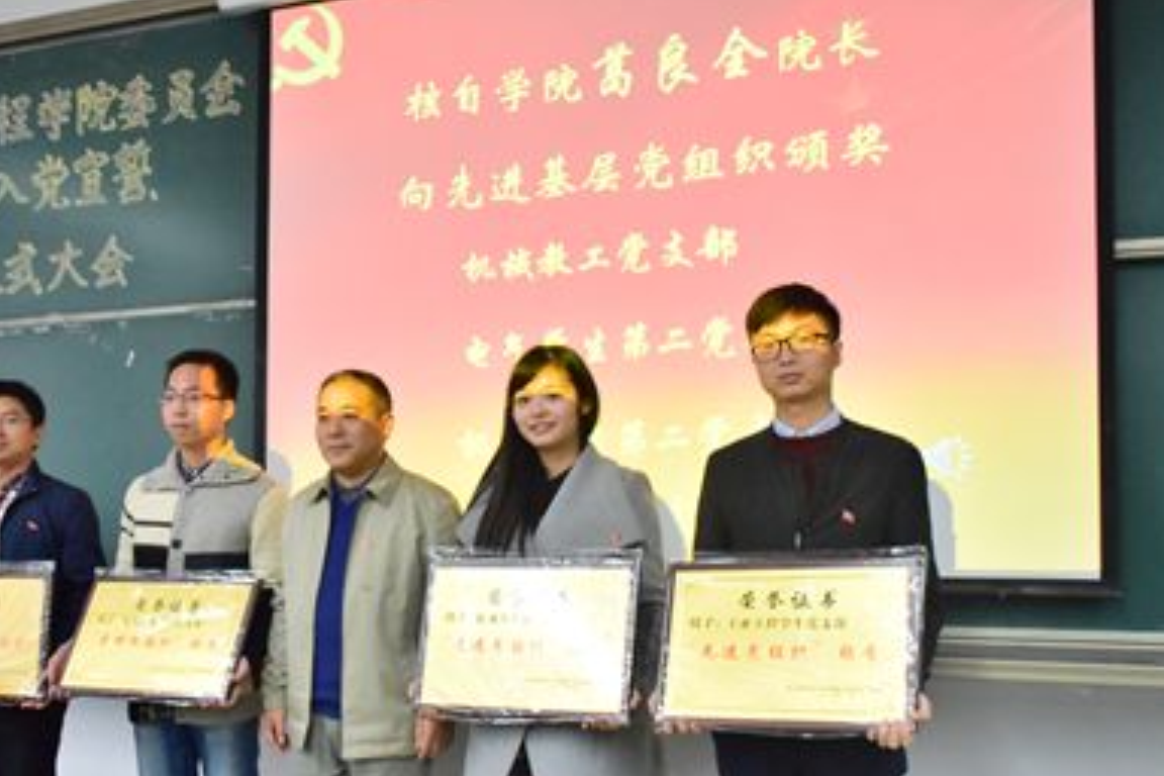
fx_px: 1390
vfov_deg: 31.1
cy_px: 487
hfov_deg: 45.2
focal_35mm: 43
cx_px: 458
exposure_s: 1/125
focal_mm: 22
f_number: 5.6
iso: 5000
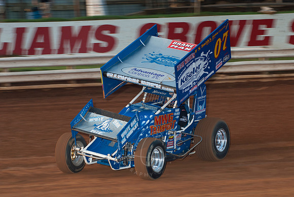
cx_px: 147
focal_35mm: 120
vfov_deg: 11.4
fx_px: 981
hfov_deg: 17.0
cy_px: 98
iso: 100
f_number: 4.5
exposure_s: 1/400
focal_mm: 80
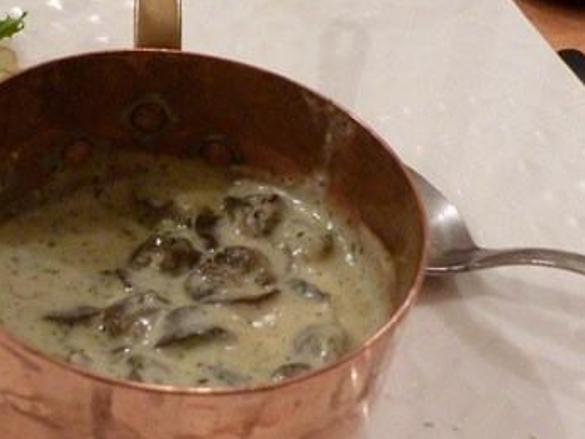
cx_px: 105
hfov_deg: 32.2
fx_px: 981
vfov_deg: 25.2
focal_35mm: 58
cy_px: 166
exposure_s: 1/10
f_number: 2.8
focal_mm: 4.5
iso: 400
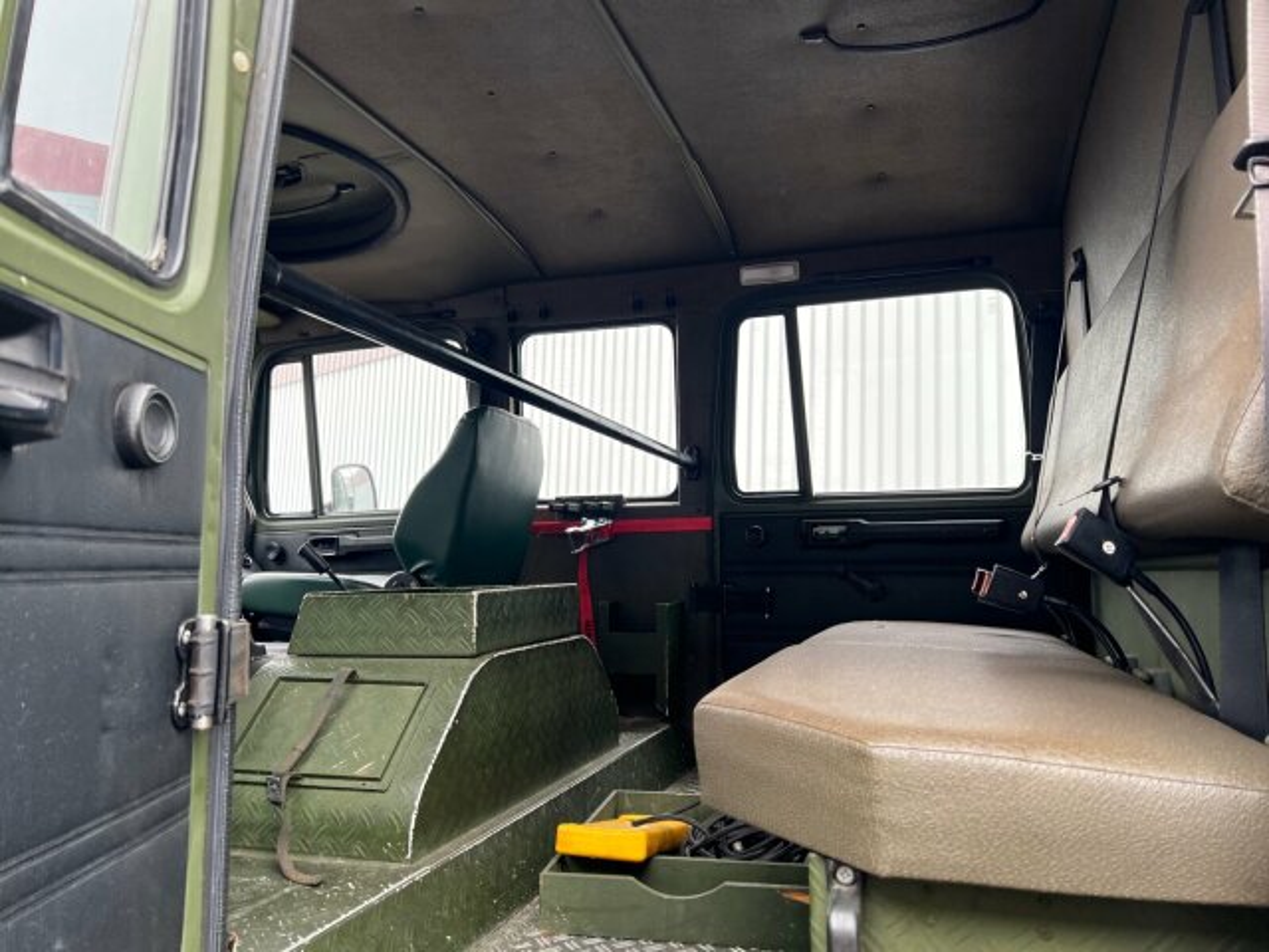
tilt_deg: +6.9
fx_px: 953
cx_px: 634
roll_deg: -2.4
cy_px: 476
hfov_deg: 67.3
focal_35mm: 26
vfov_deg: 53.1
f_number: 1.5
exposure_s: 1/121
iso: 64
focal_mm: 5.7
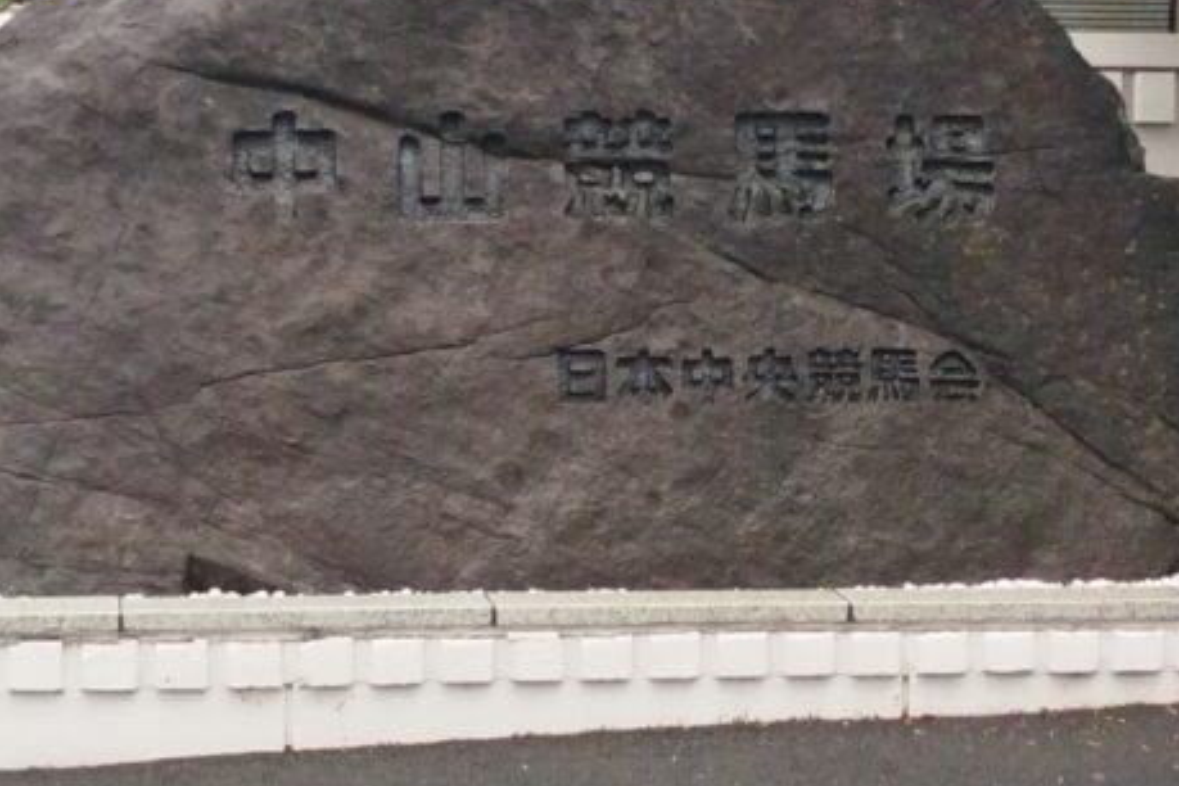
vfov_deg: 28.4
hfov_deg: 41.8
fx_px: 1539
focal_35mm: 47
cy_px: 252
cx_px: 694
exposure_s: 1/1042
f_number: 1.79
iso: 50
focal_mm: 4.7
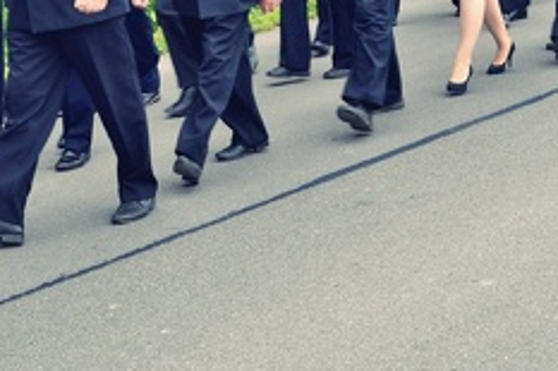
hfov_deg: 19.9
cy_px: -53
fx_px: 1580
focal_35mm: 102
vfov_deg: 13.1
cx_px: 134
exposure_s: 1/125
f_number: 5.6
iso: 180
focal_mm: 20
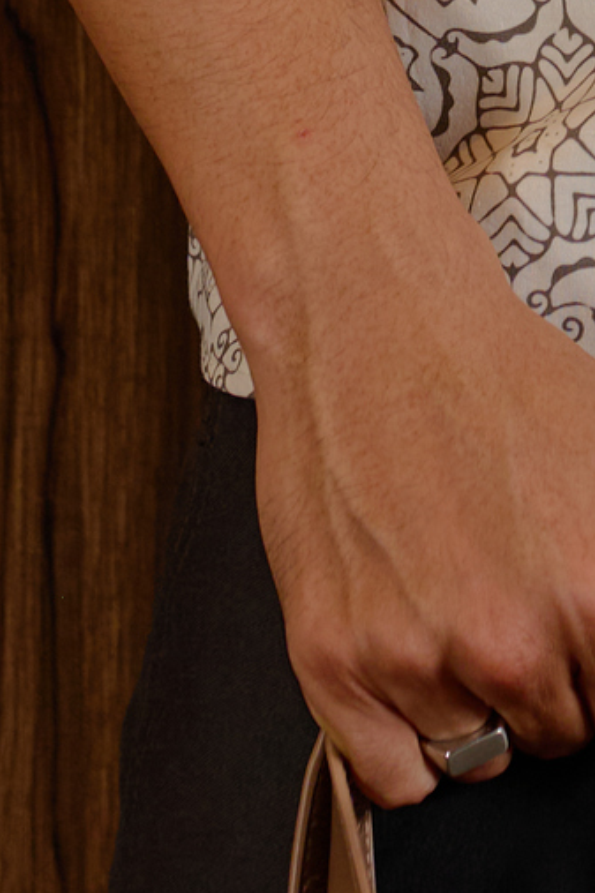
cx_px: 757
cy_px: -1267
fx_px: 8831
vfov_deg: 5.6
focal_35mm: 356
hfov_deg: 3.8
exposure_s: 1/160
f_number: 4
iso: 250
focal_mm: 60
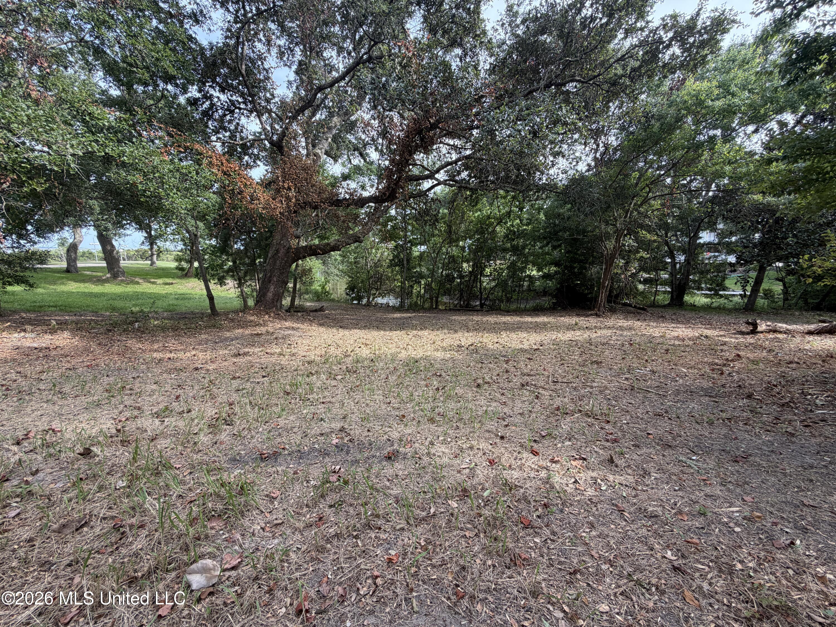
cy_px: 314
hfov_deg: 102.1
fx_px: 338
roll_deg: +0.1
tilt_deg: -11.0
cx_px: 418
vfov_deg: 85.7
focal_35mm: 14
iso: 40
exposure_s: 1/182
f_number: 2.2
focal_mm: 2.22
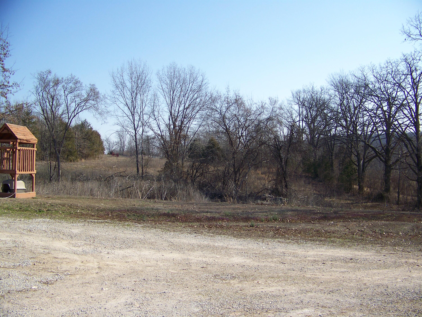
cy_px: 158
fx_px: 439
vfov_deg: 39.7
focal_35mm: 36
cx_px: 211
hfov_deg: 51.4
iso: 64
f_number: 2.8
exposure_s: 1/800
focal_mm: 5.85
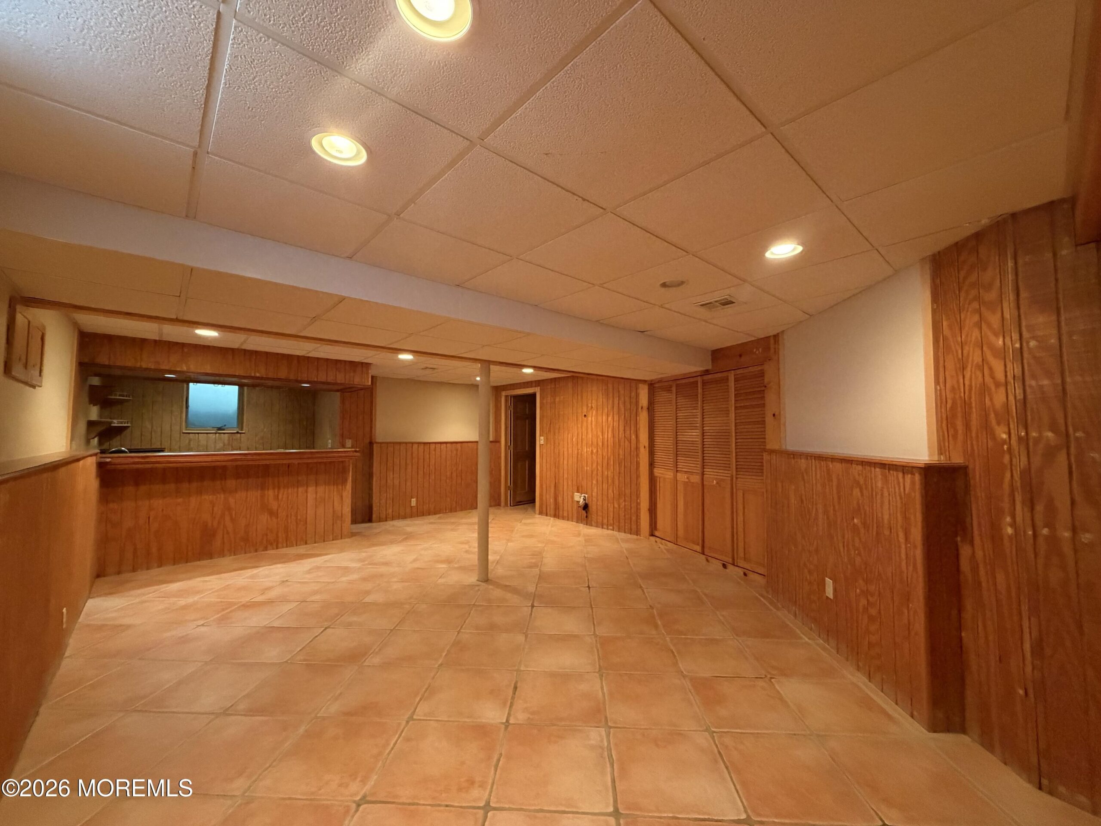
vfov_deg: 85.7
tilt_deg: +2.7
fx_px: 445
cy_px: 413
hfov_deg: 102.1
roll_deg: -0.2
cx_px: 550
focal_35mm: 14
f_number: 2.2
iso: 500
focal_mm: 2.22
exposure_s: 1/60
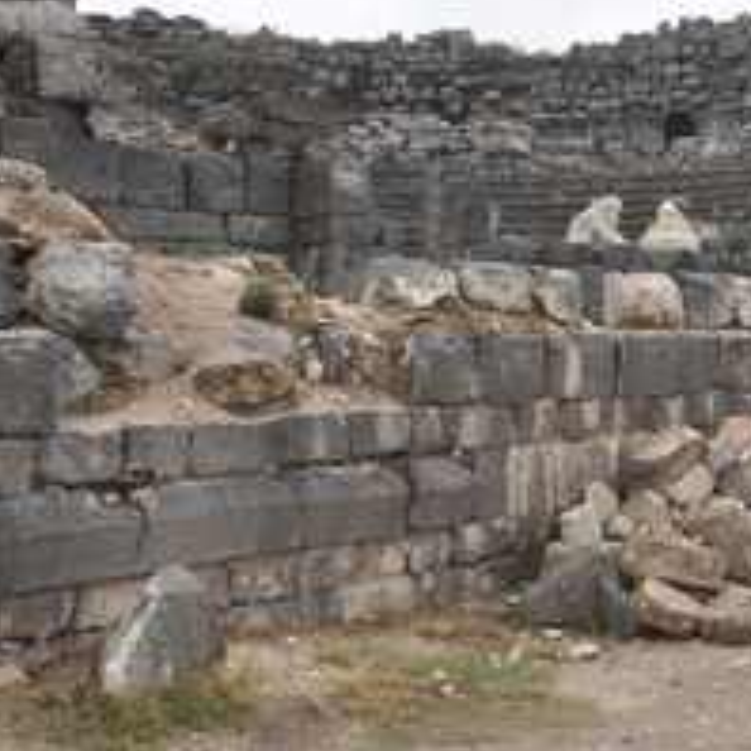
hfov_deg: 32.2
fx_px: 1252
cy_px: 281
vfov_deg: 33.2
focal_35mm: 51
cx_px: 637
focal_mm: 18
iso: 200
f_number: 9
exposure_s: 1/320
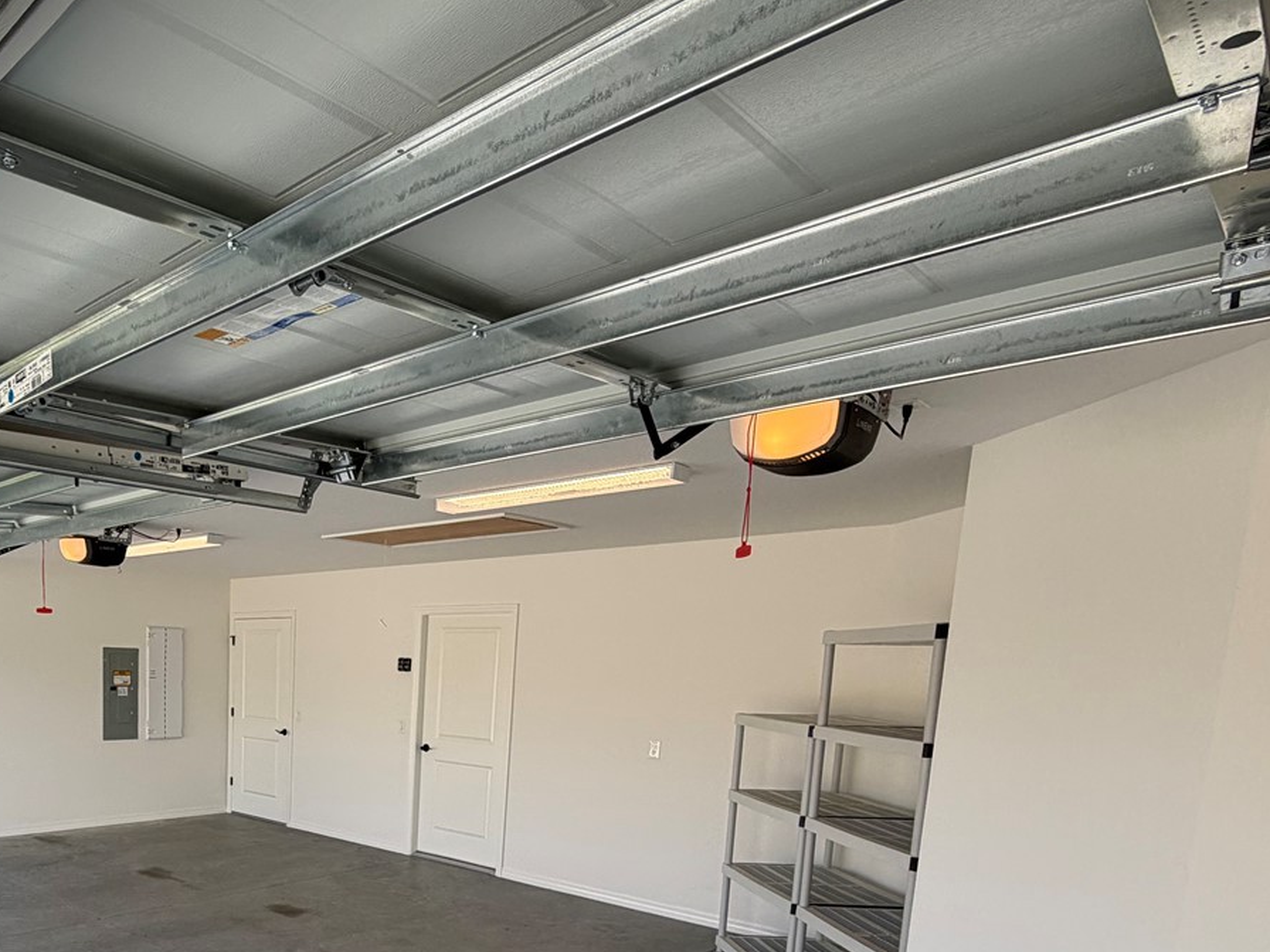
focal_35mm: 25
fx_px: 917
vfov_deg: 50.7
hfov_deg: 64.7
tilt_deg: -8.5
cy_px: 793
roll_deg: -1.0
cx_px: 298
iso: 64
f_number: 2.2
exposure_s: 1/430
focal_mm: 2.22
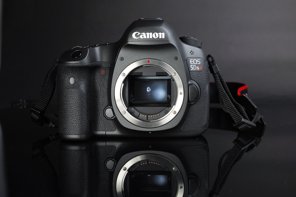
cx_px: 148
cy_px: 98
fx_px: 370
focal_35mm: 45
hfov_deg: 43.6
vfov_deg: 29.9
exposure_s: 1/125
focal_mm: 30
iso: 100
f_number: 8
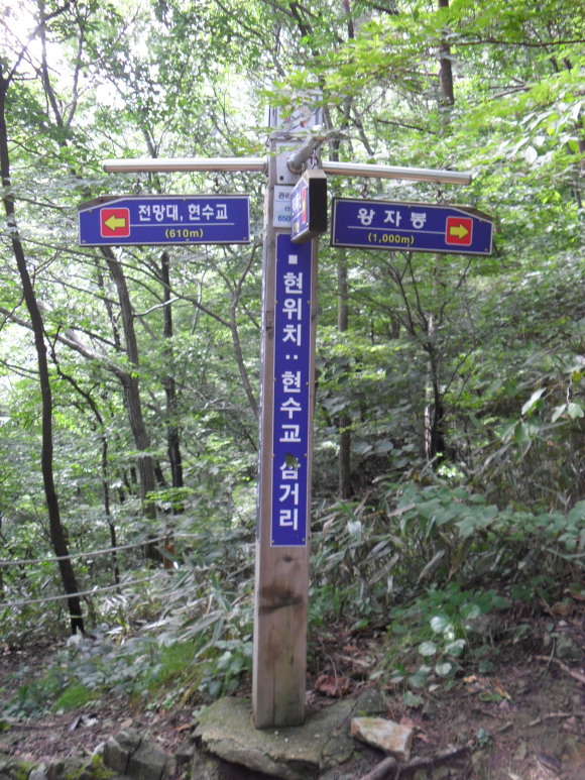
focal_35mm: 35
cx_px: 292
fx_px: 788
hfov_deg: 40.7
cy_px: 390
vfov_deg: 52.6
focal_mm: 6.3
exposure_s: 1/45
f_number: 3
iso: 100
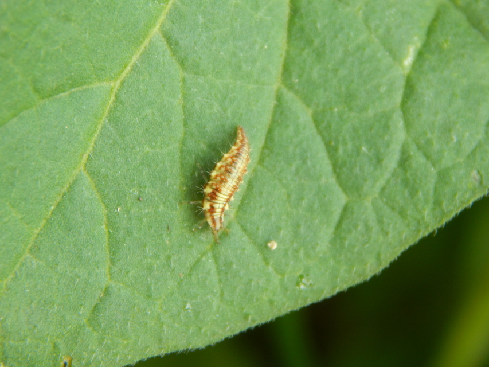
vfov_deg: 7.2
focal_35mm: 207
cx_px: 244
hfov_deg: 9.6
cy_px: 184
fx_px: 2925
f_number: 5.4
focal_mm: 37.1
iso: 125
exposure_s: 1/40
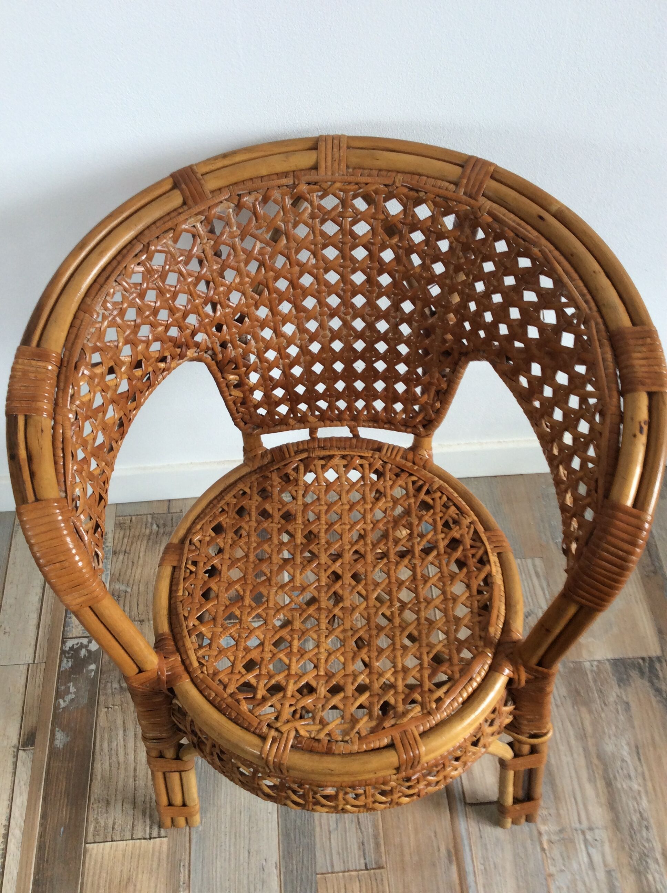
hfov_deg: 44.1
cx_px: 334
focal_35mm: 32
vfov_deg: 56.9
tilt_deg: -53.3
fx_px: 824
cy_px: 446
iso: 40
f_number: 2.4
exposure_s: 1/25
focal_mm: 3.3
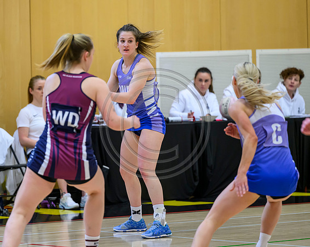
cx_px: 116
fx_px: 2422
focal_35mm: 265
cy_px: 101
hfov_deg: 7.3
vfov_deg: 5.8
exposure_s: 1/1000
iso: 3200
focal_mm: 200
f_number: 3.2
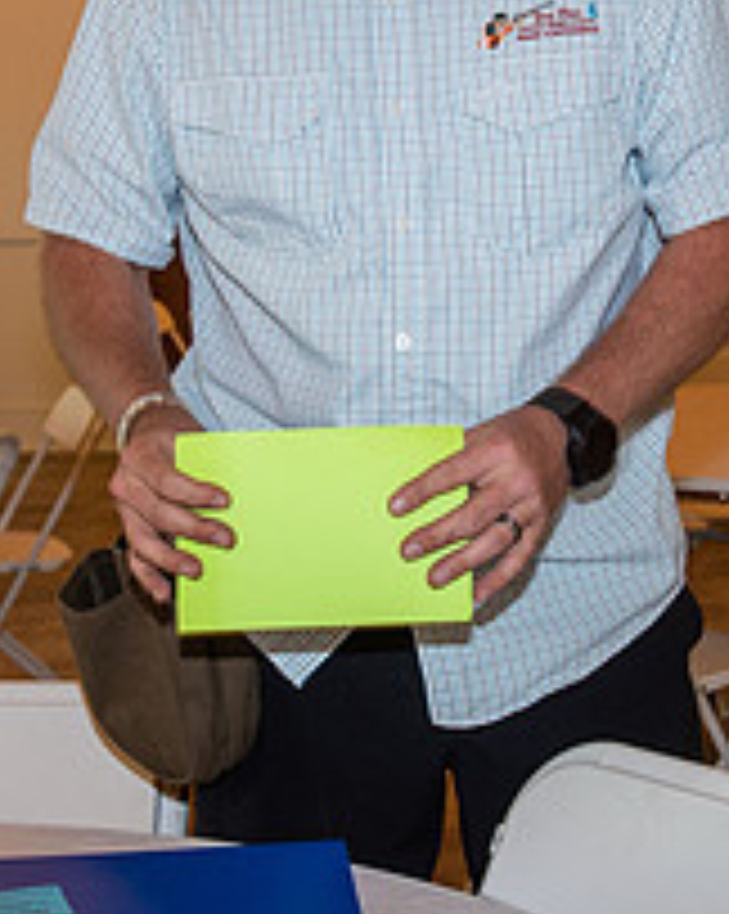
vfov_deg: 25.1
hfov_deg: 20.4
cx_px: 436
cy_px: 239
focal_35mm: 75
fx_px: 2026
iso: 1000
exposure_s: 1/125
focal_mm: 28
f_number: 5
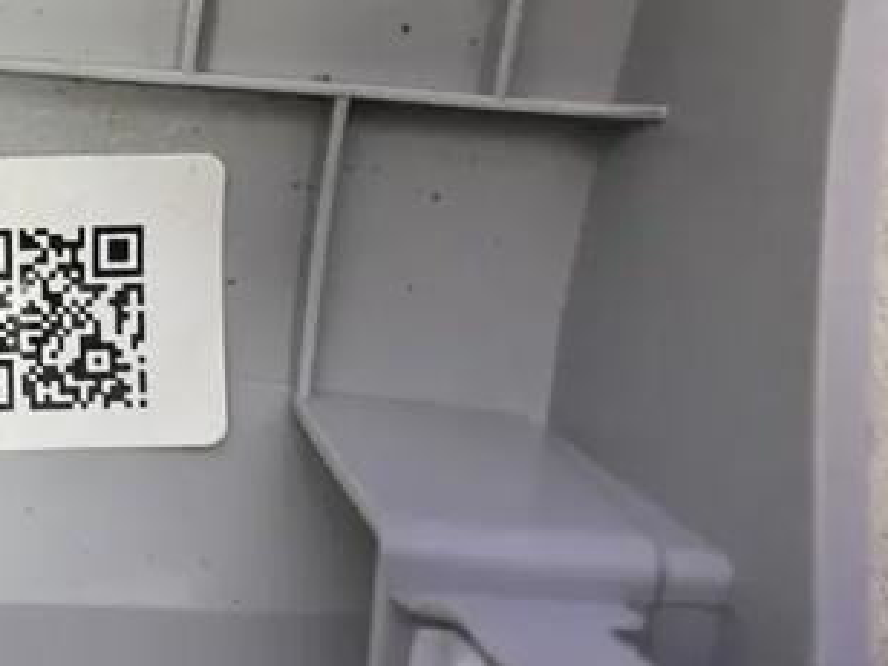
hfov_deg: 33.3
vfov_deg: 28.0
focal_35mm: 52
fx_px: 1334
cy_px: 323
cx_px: -26
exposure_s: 1/50
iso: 320
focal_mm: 4.25
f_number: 1.8
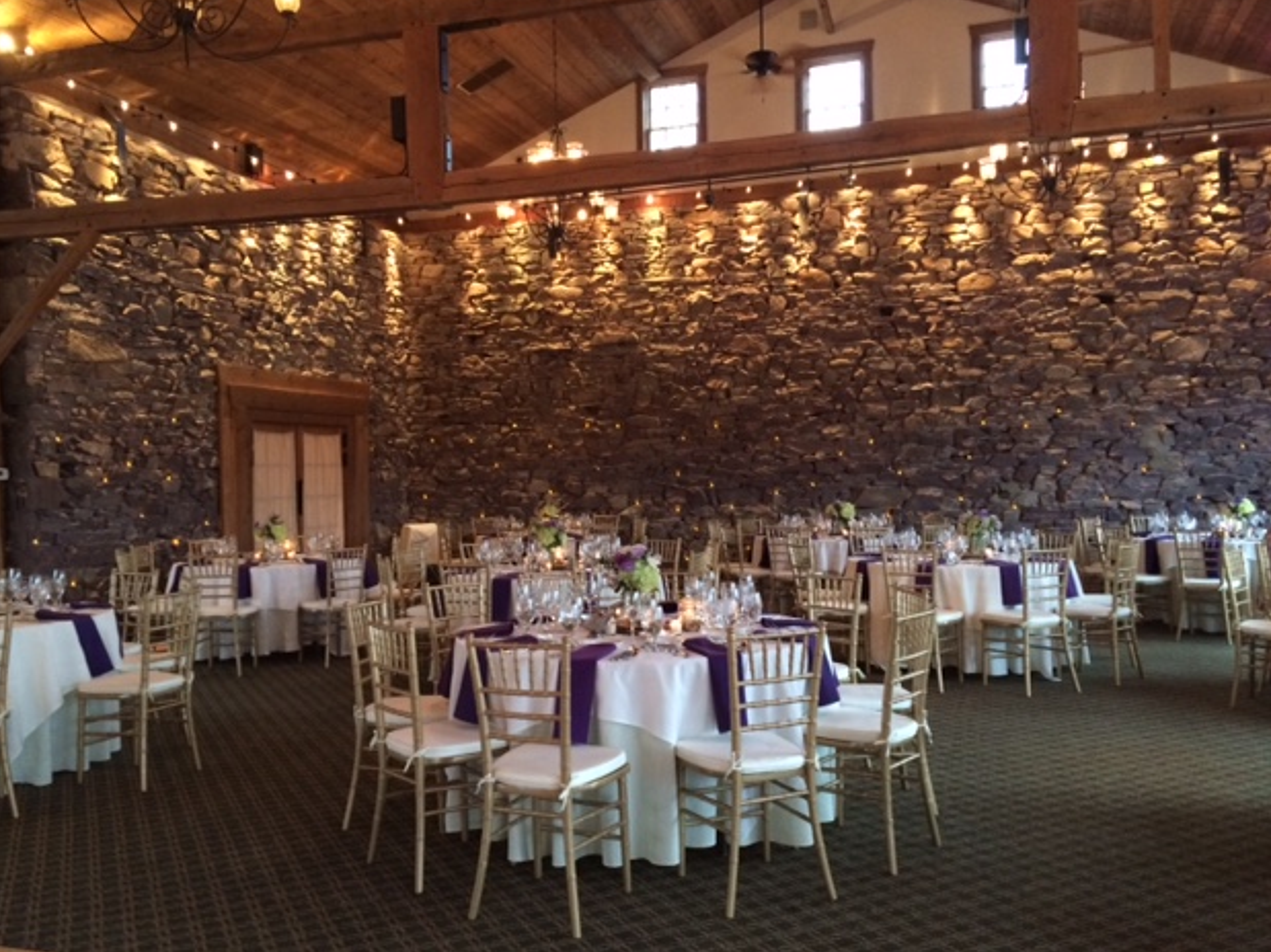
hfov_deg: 60.0
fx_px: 1101
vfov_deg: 46.8
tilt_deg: +0.7
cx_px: 616
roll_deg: +2.3
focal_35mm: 30
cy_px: 462
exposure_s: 1/20
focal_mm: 4.15
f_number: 2.2
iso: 320
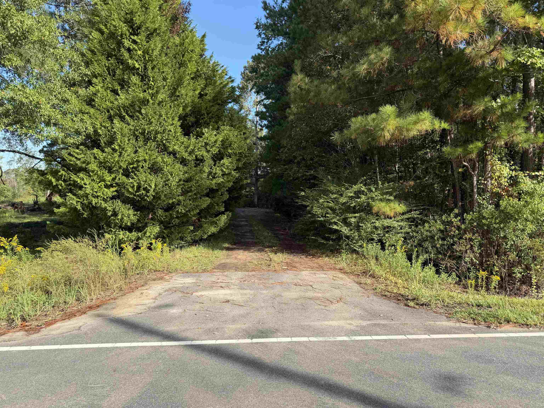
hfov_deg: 71.6
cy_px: 204
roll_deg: +0.5
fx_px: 377
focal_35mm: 24
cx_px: 272
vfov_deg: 56.8
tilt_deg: +1.1
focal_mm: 6.76
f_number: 1.78
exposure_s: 1/1211
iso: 80
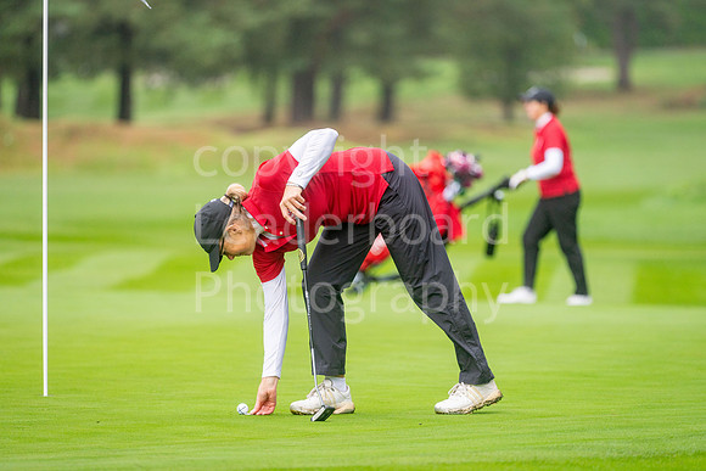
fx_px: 5884
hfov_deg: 6.9
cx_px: 353
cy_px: 236
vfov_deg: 4.6
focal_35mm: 300
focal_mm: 300
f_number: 4
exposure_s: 1/1250
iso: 400
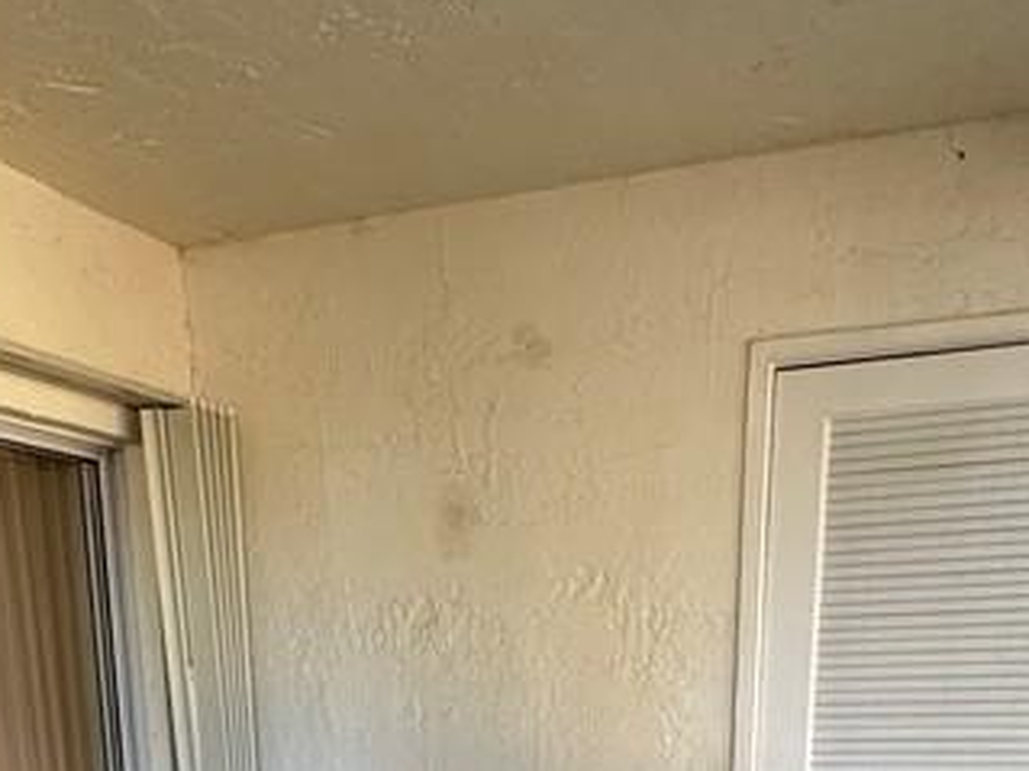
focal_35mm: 45
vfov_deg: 26.1
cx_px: 423
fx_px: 1337
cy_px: 1068
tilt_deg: -17.1
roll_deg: +1.2
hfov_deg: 41.9
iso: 250
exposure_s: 1/60
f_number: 2.2
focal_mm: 2.22
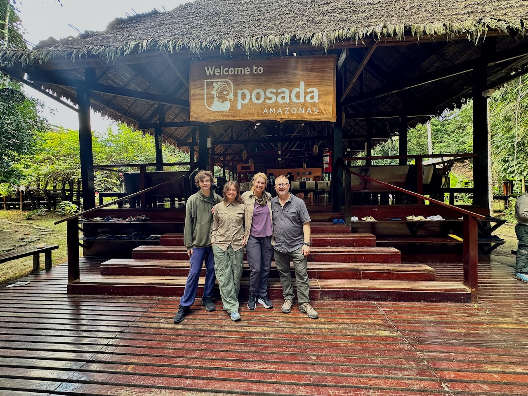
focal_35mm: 14
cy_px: 198
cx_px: 264
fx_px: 214
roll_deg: +0.7
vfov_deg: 85.7
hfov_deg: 102.1
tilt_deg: -1.9
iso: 100
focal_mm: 2.22
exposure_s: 1/99
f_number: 2.2
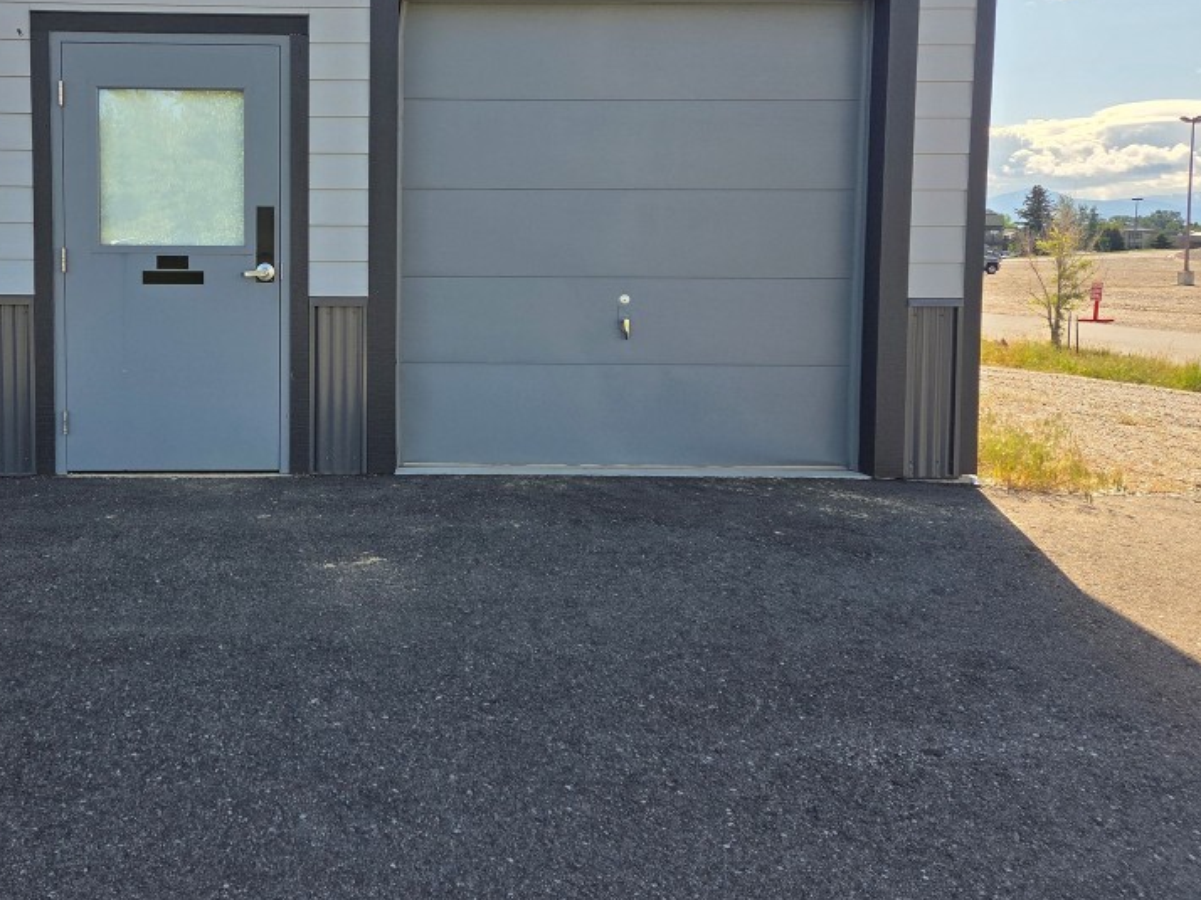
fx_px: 1145
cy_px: 326
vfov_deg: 42.5
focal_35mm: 33
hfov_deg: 53.7
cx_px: 352
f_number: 1.8
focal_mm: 5.4
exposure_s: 1/2945
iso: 80
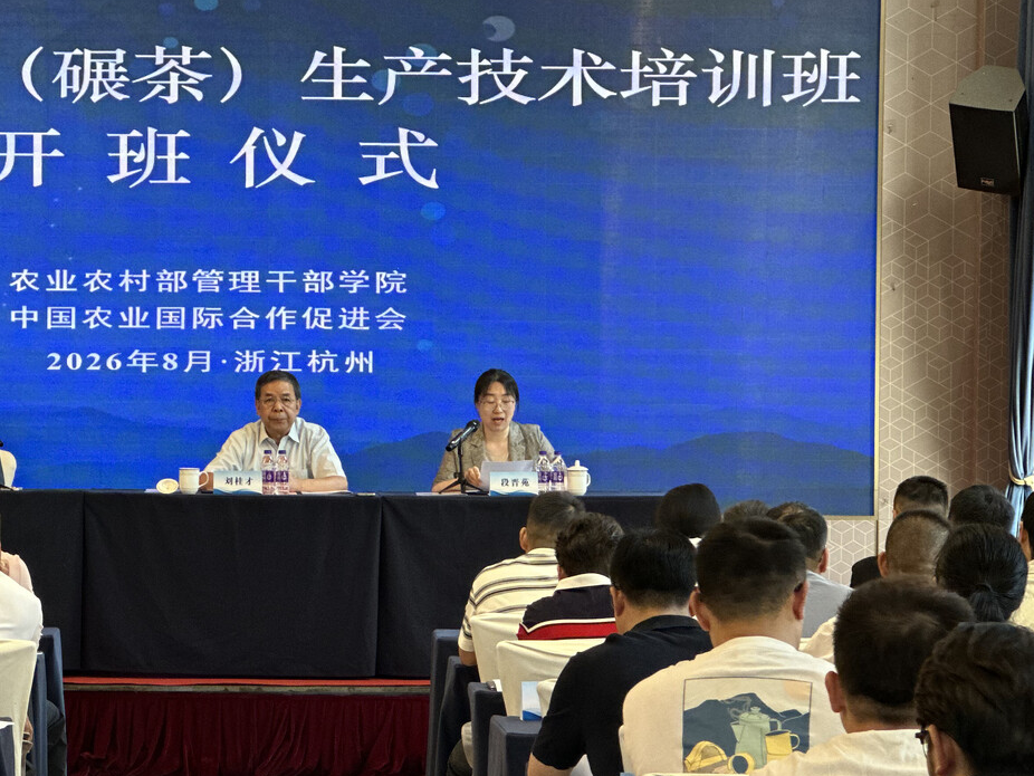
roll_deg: -0.4
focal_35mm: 133
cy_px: 593
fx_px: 3974
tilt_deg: -2.3
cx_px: 295
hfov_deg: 14.8
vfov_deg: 11.1
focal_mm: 9
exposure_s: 1/33
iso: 250
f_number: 2.8
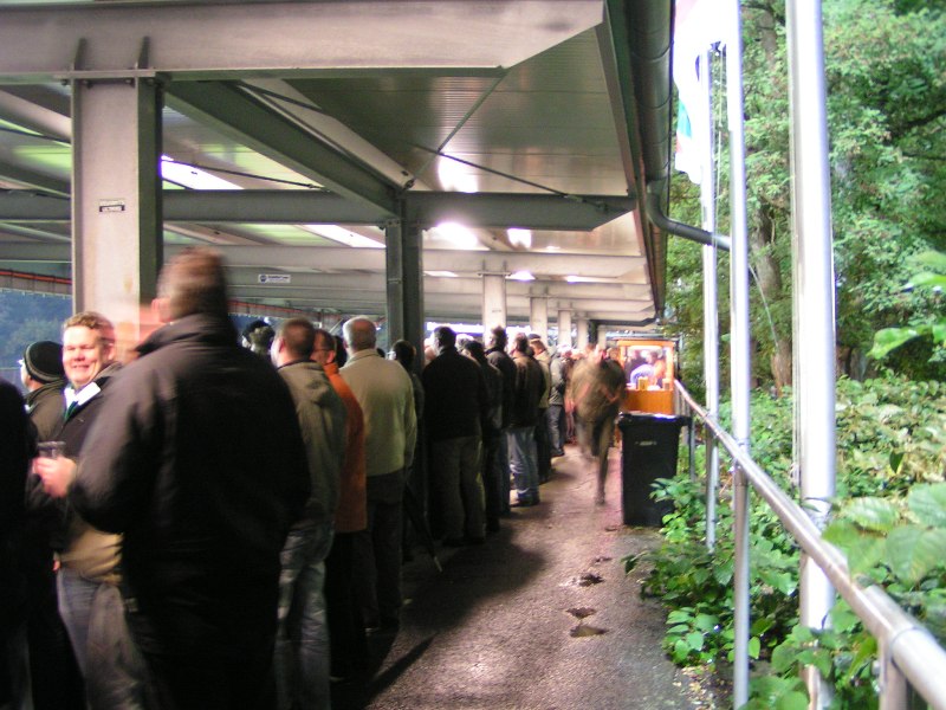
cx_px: 473
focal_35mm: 38
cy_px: 355
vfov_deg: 37.7
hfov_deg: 49.0
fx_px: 1038
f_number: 2.8
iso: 200
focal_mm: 5.8
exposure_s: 1/3
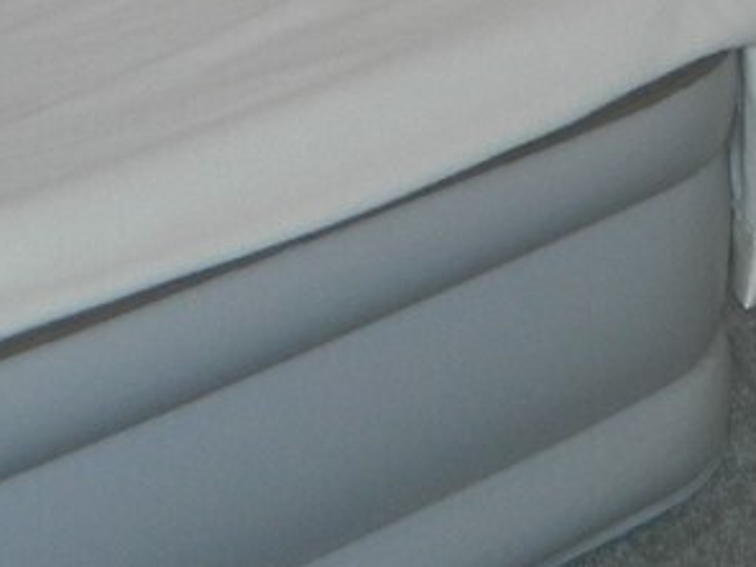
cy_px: -884
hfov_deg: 14.3
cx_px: 850
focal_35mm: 135
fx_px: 2948
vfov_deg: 9.5
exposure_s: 1/50
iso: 80
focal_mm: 4.5
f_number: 3.1
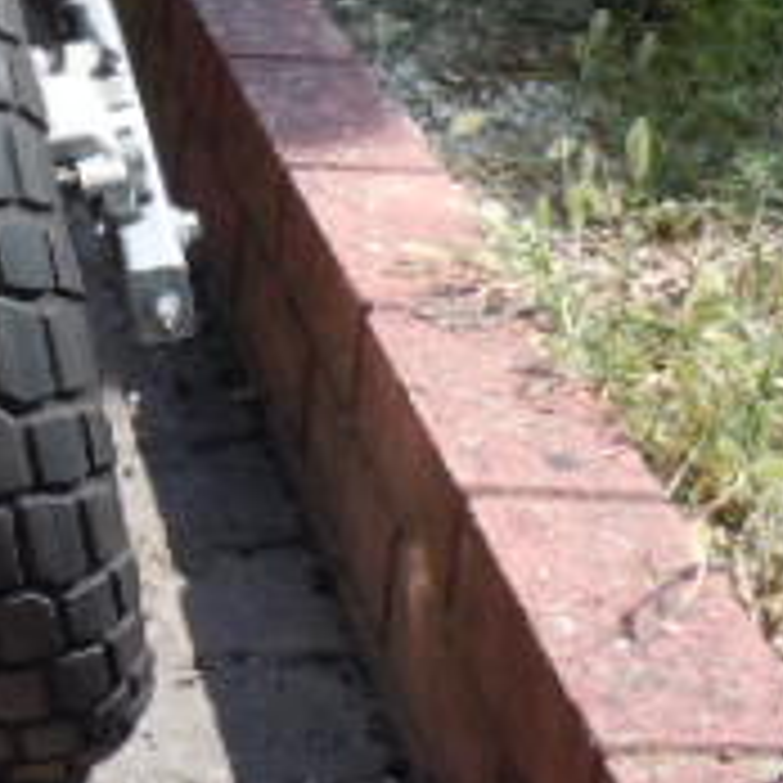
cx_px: -310
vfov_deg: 17.8
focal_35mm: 91
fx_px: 2329
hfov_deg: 17.6
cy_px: -243
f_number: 3.7
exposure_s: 1/320
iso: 100
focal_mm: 5
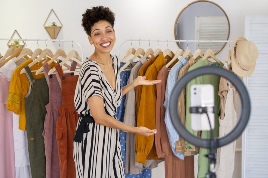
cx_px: 134
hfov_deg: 23.9
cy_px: 89
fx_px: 632
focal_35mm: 85
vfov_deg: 16.1
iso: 640
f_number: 4.5
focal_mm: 85
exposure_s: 1/100
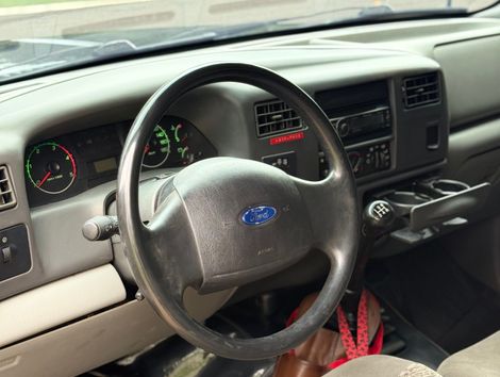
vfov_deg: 30.3
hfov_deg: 39.6
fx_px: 694
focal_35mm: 48
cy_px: 188
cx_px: 250
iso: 200
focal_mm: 6.76
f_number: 1.78
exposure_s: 1/60
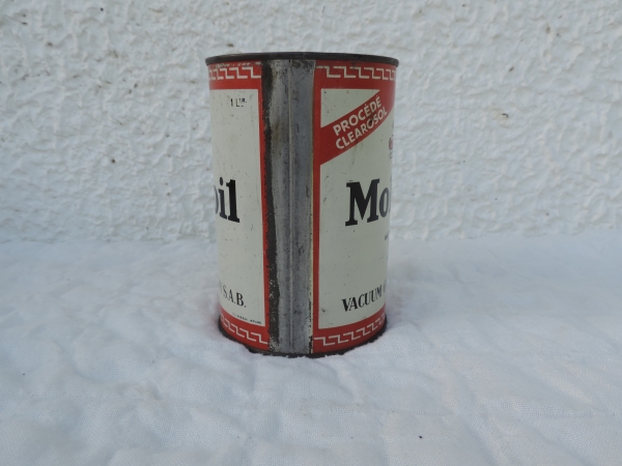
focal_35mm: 28
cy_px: 233
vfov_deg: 49.7
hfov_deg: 63.4
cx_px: 311
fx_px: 503
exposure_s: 1/500
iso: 80
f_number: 3.1
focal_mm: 4.9
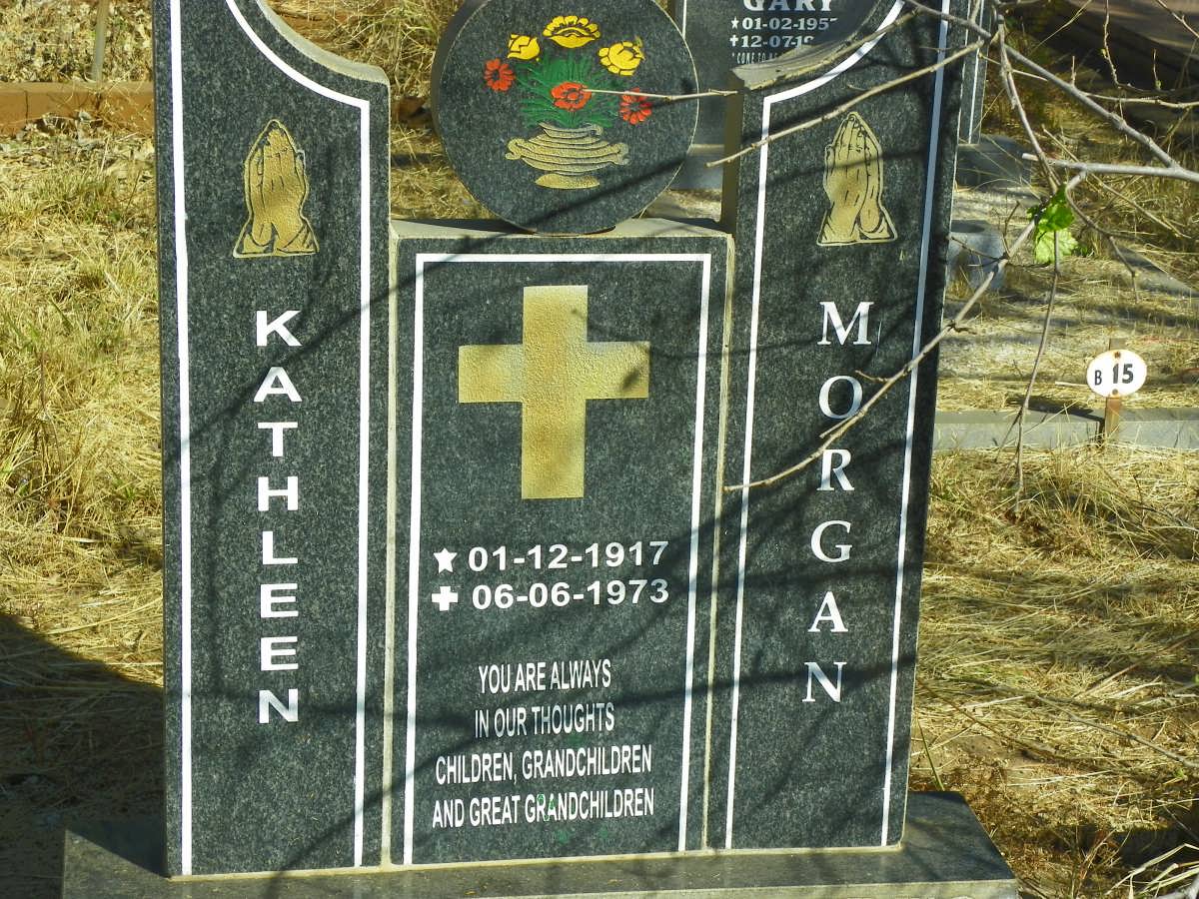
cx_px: 600
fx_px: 2771
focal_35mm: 80
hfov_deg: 24.4
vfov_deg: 18.4
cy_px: 450
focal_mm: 14.2
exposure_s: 1/200
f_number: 5.6
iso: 64
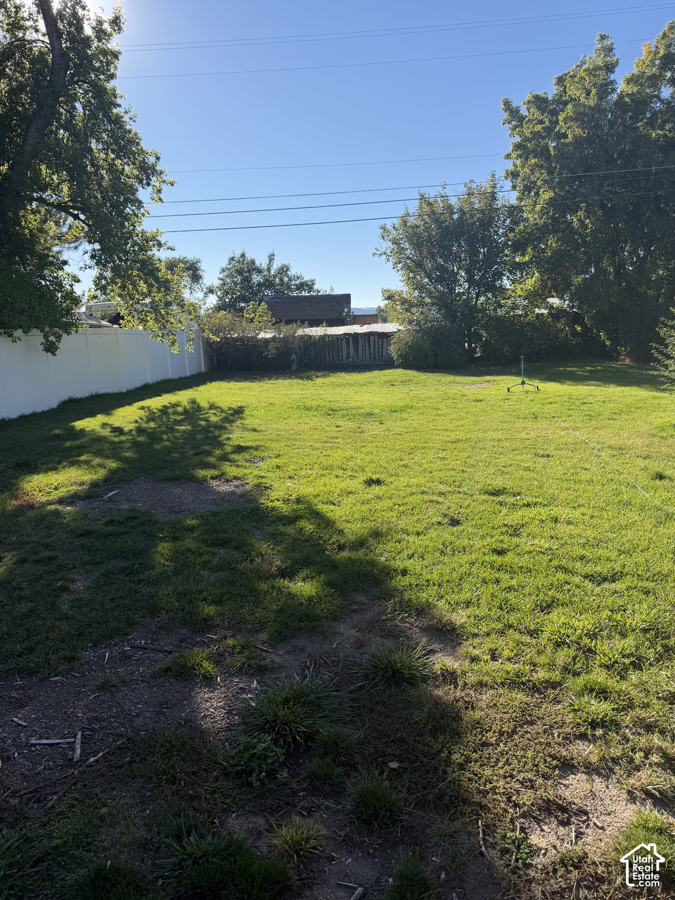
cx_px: 338
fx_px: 624
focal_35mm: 24
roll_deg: +0.9
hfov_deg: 56.8
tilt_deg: -10.8
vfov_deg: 71.6
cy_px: 450
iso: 80
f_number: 1.78
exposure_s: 1/3021
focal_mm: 6.76
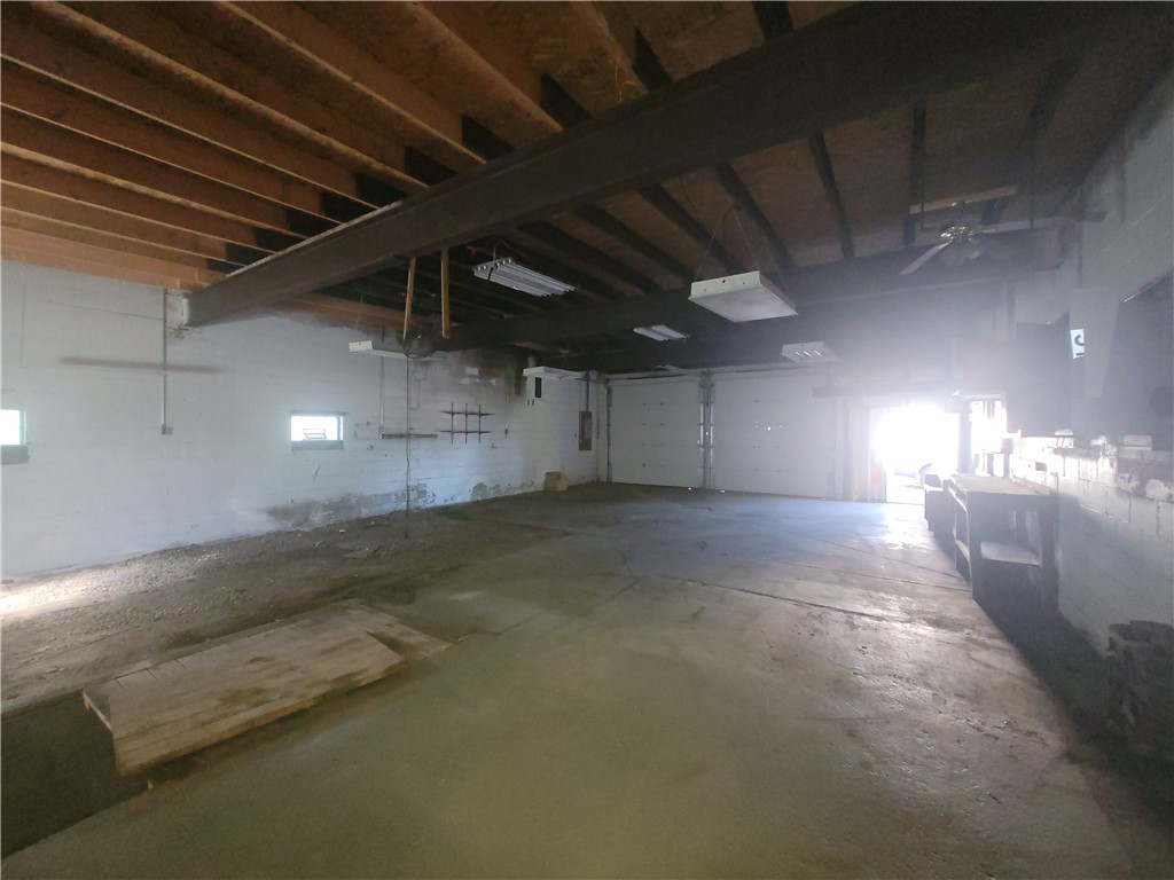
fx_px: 441
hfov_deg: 106.2
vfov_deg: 89.9
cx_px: 587
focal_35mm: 13
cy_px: 440
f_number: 2.2
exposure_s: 1/30
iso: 320
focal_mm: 2.2
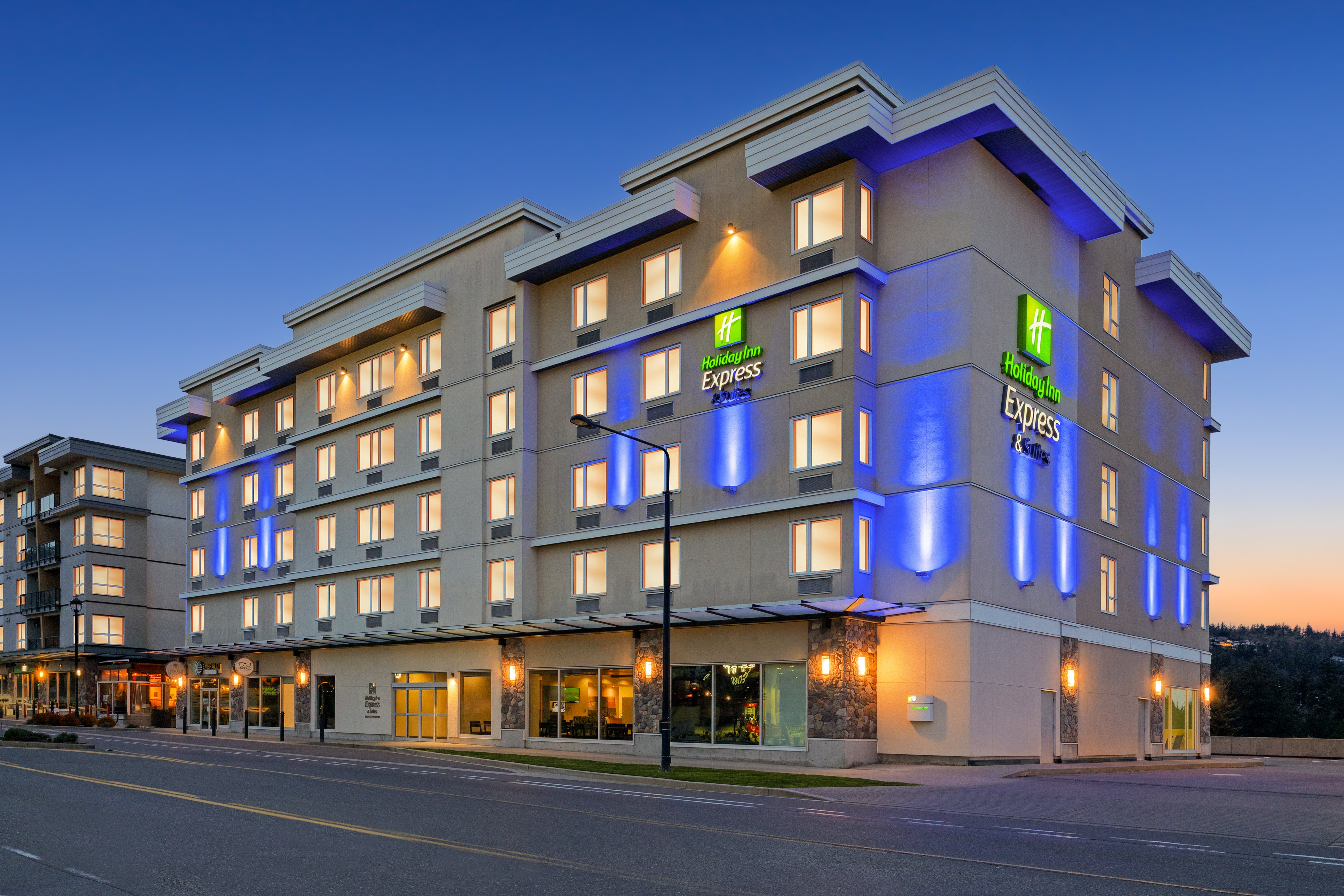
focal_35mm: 24
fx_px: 896
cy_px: 448
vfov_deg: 53.1
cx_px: 672
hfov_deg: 73.7
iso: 400
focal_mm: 24
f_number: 10
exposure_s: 5
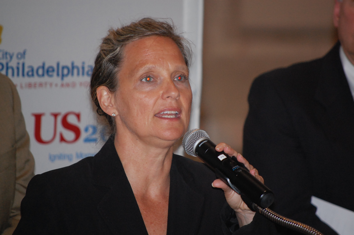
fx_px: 2945
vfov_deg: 4.6
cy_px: 118
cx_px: 177
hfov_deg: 6.9
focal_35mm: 300
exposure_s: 1/60
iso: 1100
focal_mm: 200
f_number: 5.6
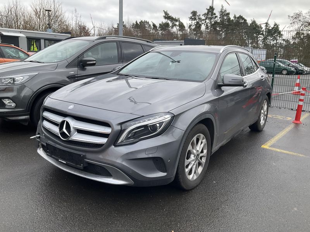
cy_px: 116
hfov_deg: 61.7
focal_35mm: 29
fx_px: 260
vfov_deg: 48.2
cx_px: 155
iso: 25
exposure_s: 1/495
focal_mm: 3
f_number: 1.8
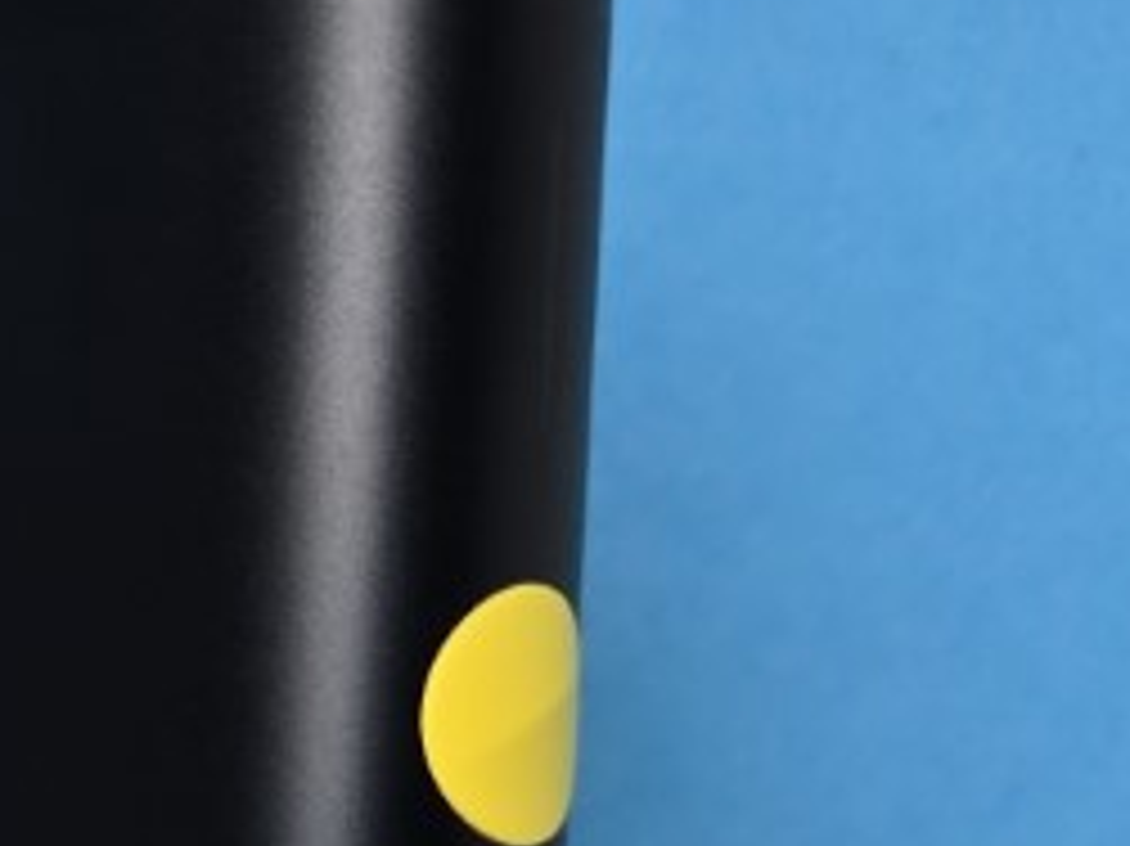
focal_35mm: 132
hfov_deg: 12.7
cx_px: -1279
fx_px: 4307
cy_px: 1422
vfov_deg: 10.7
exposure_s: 1/100
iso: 40
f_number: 1.8
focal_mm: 5.4
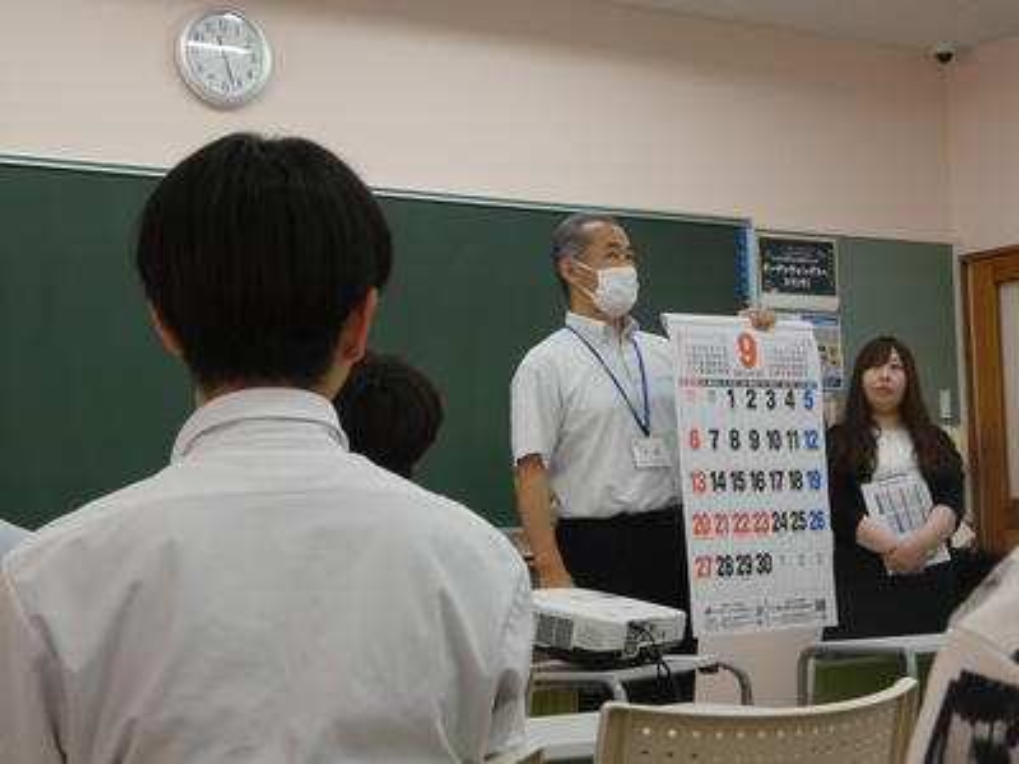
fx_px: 1943
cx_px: 510
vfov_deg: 22.3
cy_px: 382
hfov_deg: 29.4
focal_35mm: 66
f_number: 4.2
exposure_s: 1/80
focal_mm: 11.9
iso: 160
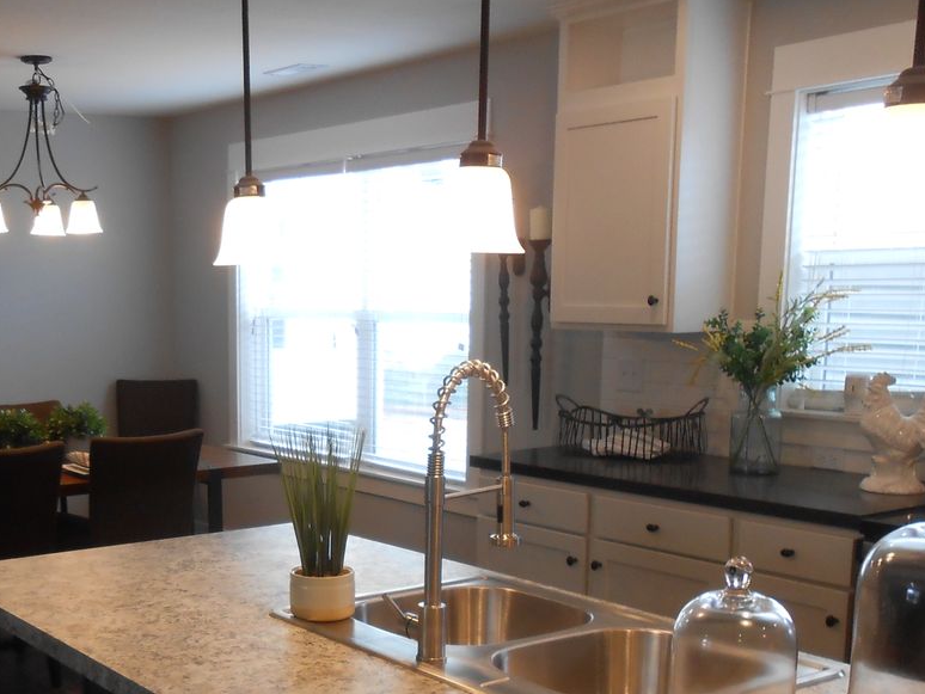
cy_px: 520
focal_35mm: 47
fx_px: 1256
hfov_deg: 39.0
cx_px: 197
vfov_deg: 30.4
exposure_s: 1/30
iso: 160
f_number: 3.5
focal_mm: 4.6
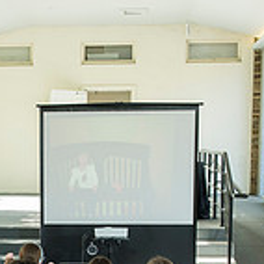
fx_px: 906
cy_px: 261
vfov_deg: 16.3
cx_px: 26
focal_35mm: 105
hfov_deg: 16.4
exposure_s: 1/160
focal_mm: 29
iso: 640
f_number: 5
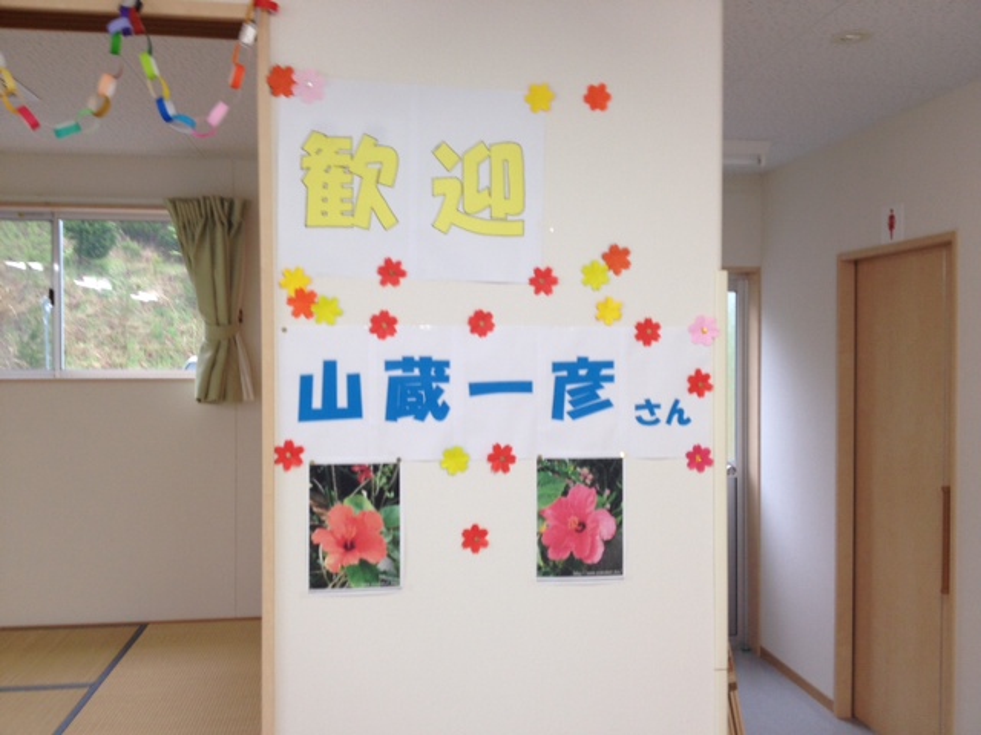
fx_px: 992
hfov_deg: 52.6
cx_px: 490
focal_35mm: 35
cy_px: 368
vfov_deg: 40.7
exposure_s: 1/30
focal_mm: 4.28
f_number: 2.4
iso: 50
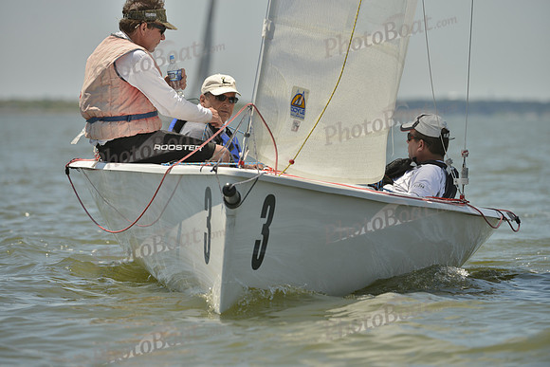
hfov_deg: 7.4
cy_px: 184
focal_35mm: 280
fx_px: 4279
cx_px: 275
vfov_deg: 4.9
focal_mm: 280
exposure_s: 1/1250
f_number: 6.3
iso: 200
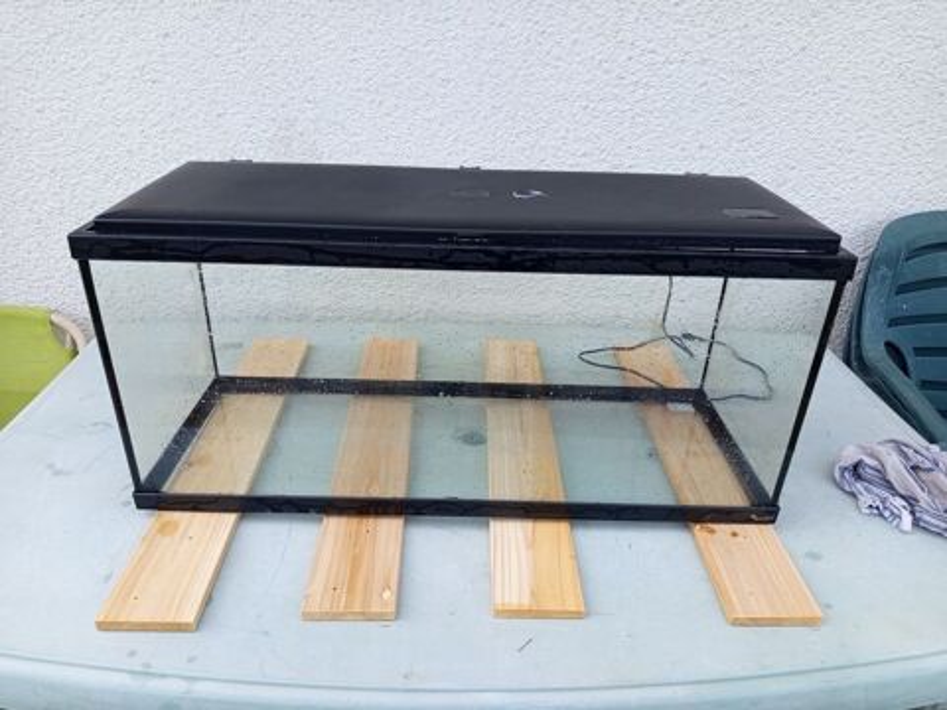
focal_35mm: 24
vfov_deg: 56.8
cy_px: 355
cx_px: 474
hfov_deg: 71.6
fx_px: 657
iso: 50
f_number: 1.7
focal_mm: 5.24
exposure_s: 1/259
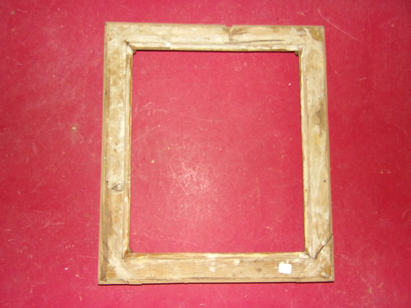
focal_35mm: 30
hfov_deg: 60.0
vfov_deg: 46.8
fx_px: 356
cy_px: 154
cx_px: 206
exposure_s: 1/34
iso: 200
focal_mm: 5.4
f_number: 3.7
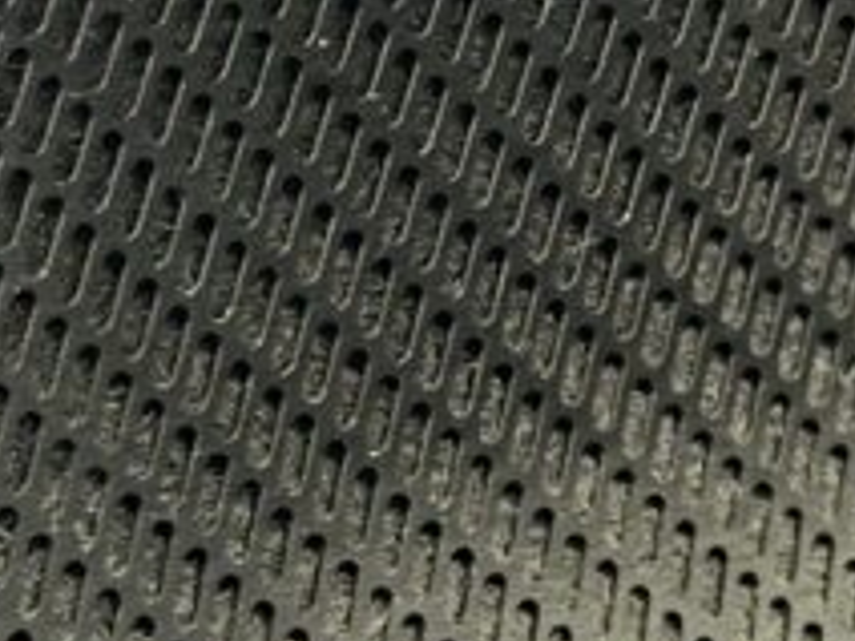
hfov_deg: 8.5
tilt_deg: -10.6
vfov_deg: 6.4
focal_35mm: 232
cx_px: 682
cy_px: -202
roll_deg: +0.4
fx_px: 5730
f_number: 1.78
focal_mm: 6.76
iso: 640
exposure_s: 1/30
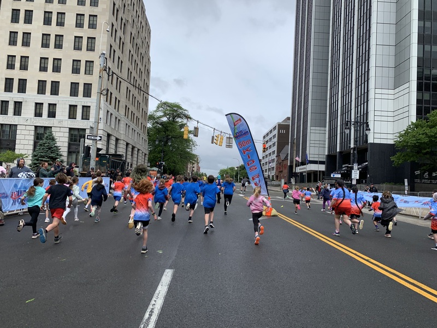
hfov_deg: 67.3
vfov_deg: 53.1
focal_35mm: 26
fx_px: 328
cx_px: 218
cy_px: 164
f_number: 1.8
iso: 25
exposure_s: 1/2755
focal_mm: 4.25
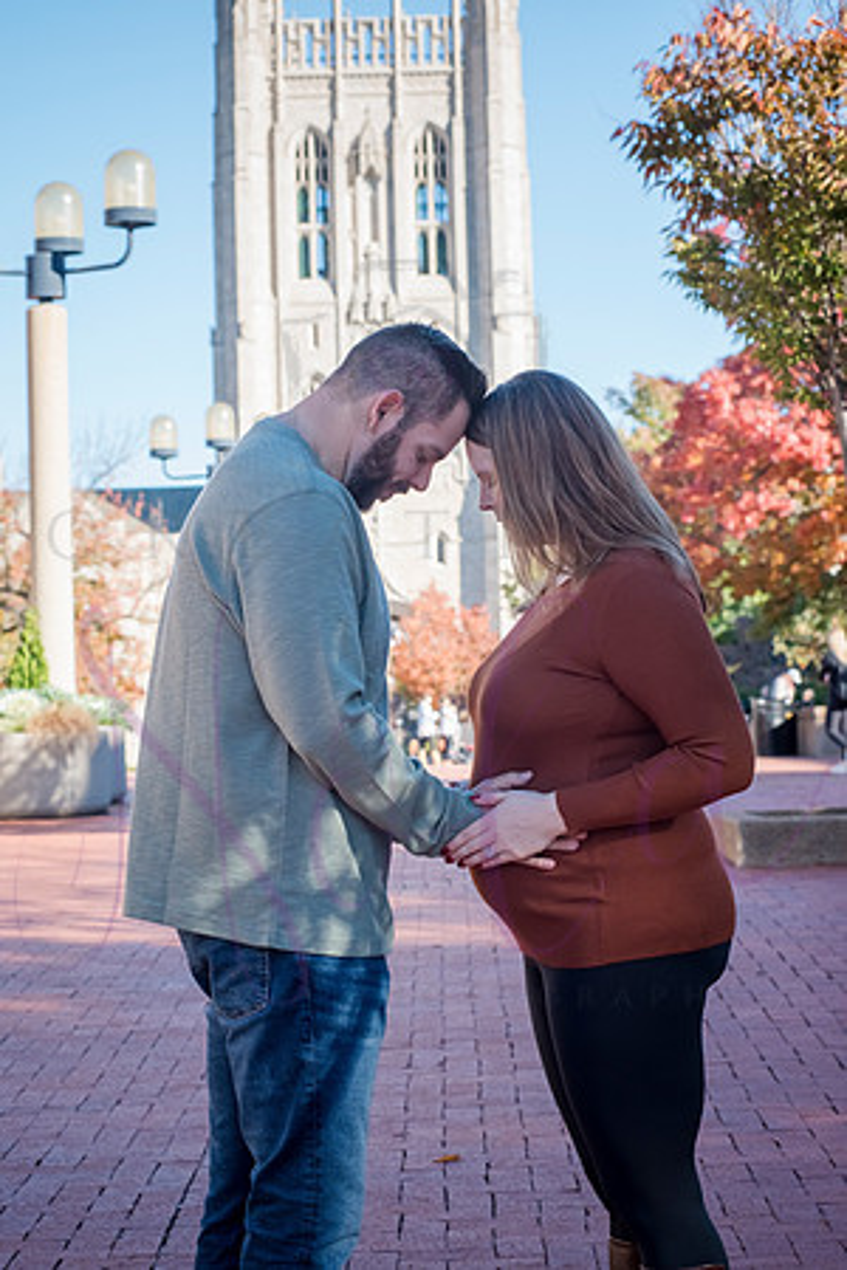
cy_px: 635
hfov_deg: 17.1
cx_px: 424
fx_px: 2823
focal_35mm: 80
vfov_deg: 25.4
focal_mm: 80
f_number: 9
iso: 800
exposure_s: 1/500
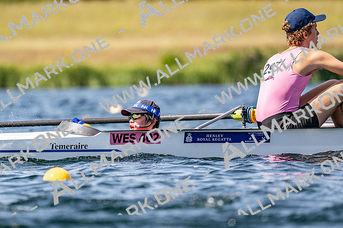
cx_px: 172
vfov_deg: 2.3
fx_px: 5713
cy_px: 114
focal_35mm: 600
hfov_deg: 3.4
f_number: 4.5
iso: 220
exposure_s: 1/2500
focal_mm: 400
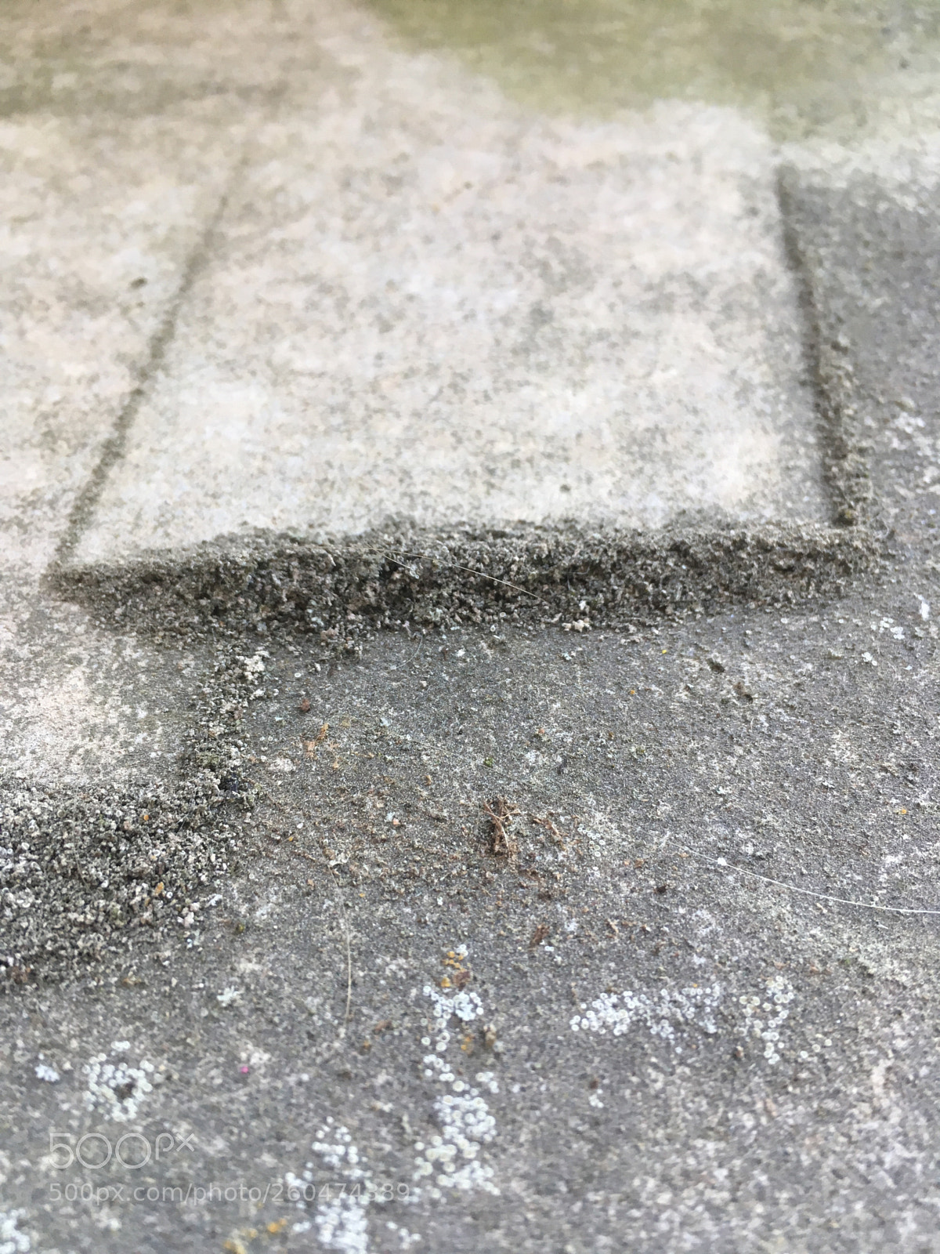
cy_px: 627
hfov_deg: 48.2
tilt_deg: -49.9
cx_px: 470
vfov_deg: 61.7
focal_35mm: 29
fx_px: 1050
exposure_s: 1/33
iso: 32
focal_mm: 4.15
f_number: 2.2
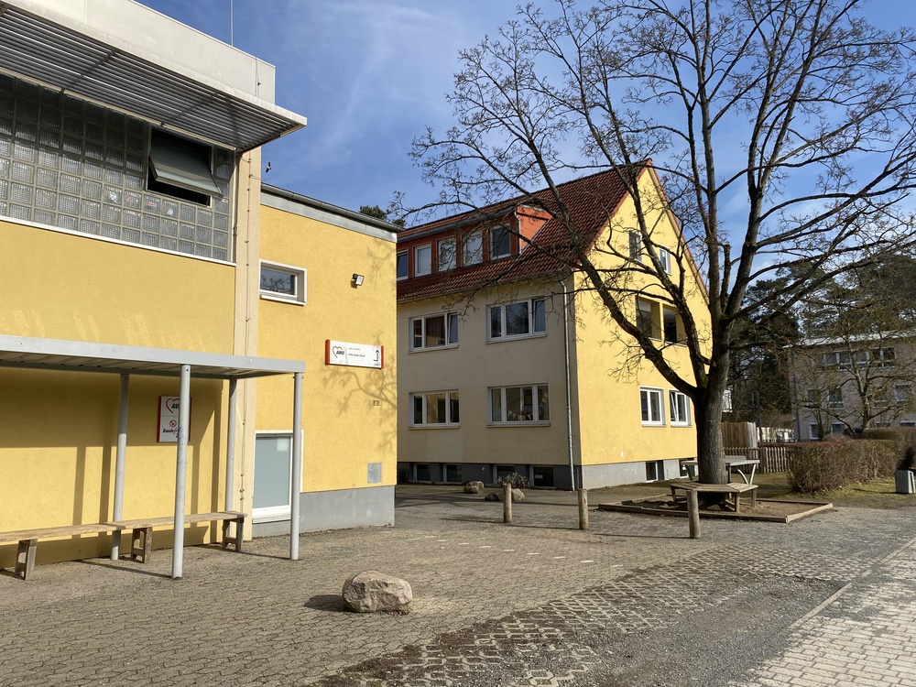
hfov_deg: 67.3
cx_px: 458
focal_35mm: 26
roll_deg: +0.4
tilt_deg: +6.4
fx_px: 688
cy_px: 344
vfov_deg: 53.1
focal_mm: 4.25
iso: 32
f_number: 1.8
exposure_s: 1/3497
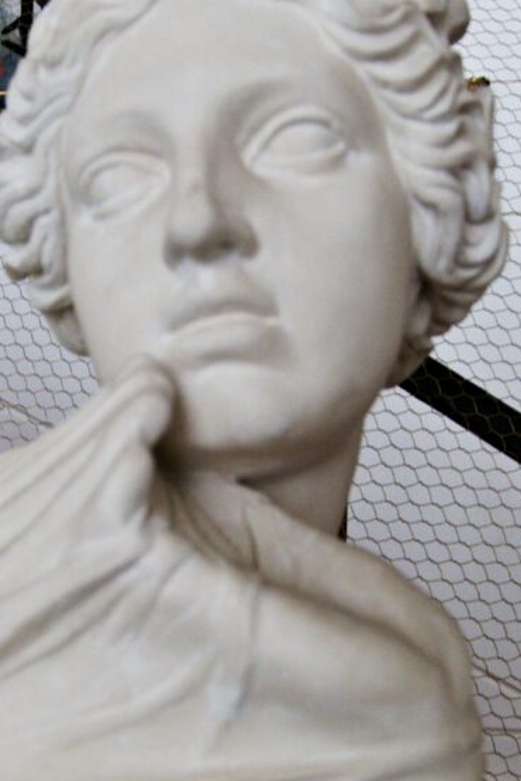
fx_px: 998
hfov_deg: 29.1
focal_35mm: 46
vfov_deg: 42.6
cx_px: 193
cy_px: 454
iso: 500
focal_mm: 12
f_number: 3.5
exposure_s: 1/60
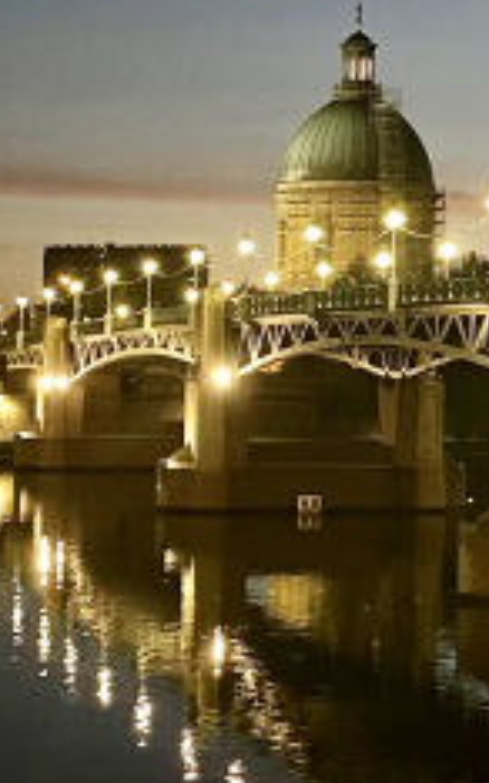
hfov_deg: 12.3
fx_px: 2263
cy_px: 467
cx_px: 318
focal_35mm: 106
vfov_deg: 19.6
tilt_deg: -1.0
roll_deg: -1.3
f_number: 1.8
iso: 800
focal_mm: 4.25
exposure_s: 1/25
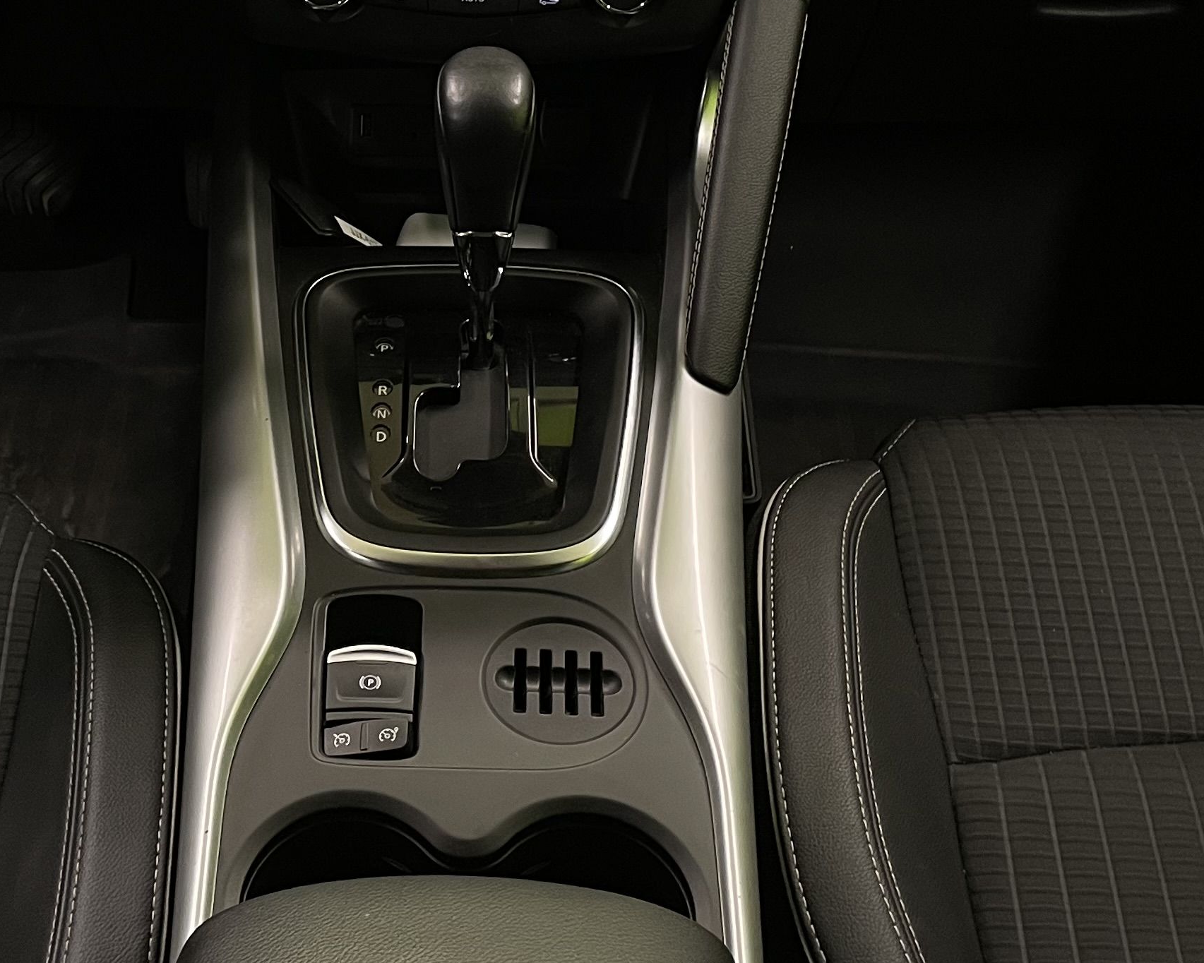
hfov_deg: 31.2
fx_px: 2138
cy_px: 96
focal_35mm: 60
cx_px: 393
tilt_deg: -32.0
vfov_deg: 24.6
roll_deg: +0.0
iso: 250
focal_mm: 4.2
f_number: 1.6
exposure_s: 1/50
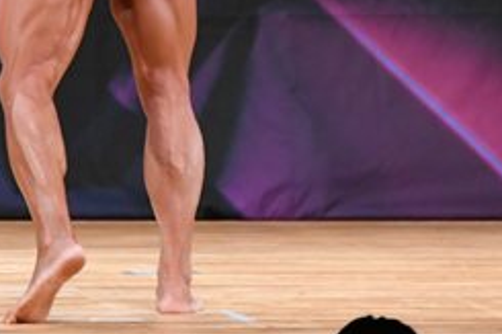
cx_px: 187
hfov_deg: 2.7
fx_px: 10590
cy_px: -145
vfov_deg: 1.8
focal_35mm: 760
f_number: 5.6
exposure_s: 1/400
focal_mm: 160
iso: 3200
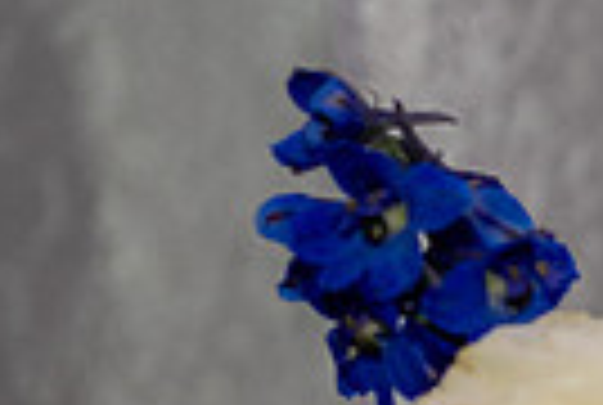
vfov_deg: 4.6
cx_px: 1066
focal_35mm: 302
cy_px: 529
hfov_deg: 6.7
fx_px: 5070
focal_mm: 70
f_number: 3.5
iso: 1000
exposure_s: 1/160
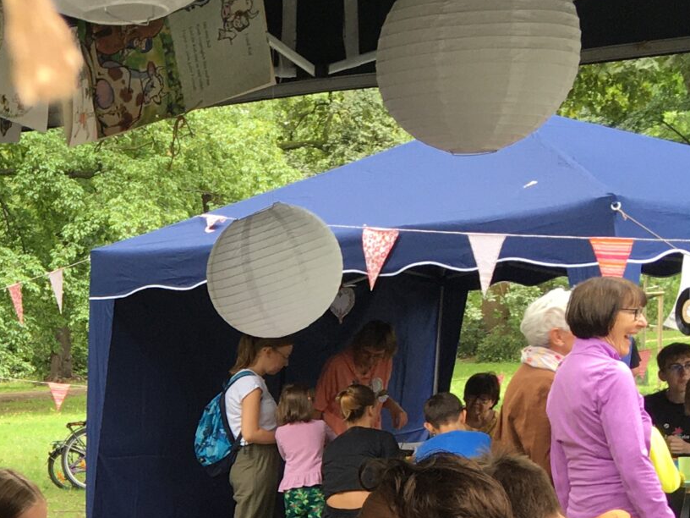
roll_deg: +3.1
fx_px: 1814
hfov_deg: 20.0
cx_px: -166
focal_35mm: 91
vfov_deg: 15.6
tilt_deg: -9.5
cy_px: 629
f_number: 2.2
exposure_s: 1/50
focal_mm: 4.15
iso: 32
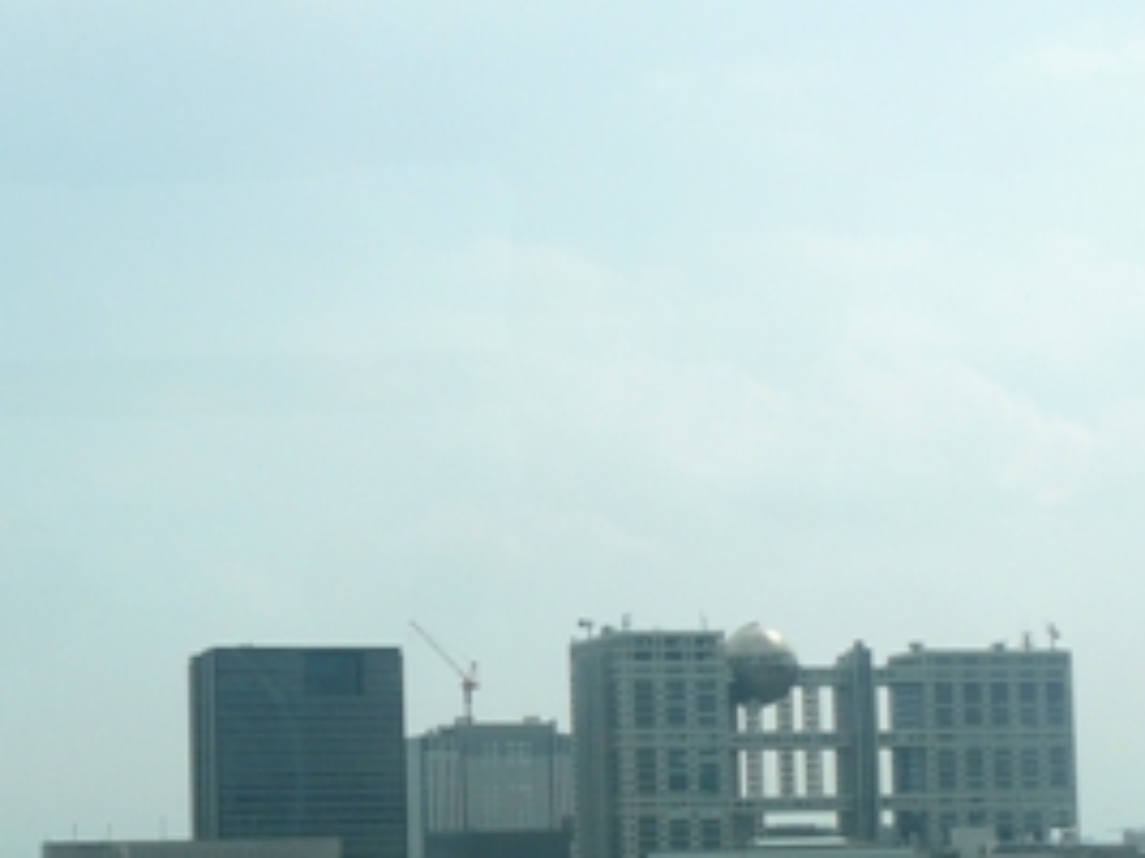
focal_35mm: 72
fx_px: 2380
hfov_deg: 26.2
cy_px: 699
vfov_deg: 20.2
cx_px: 114
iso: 100
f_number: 6.3
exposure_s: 1/500
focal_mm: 6
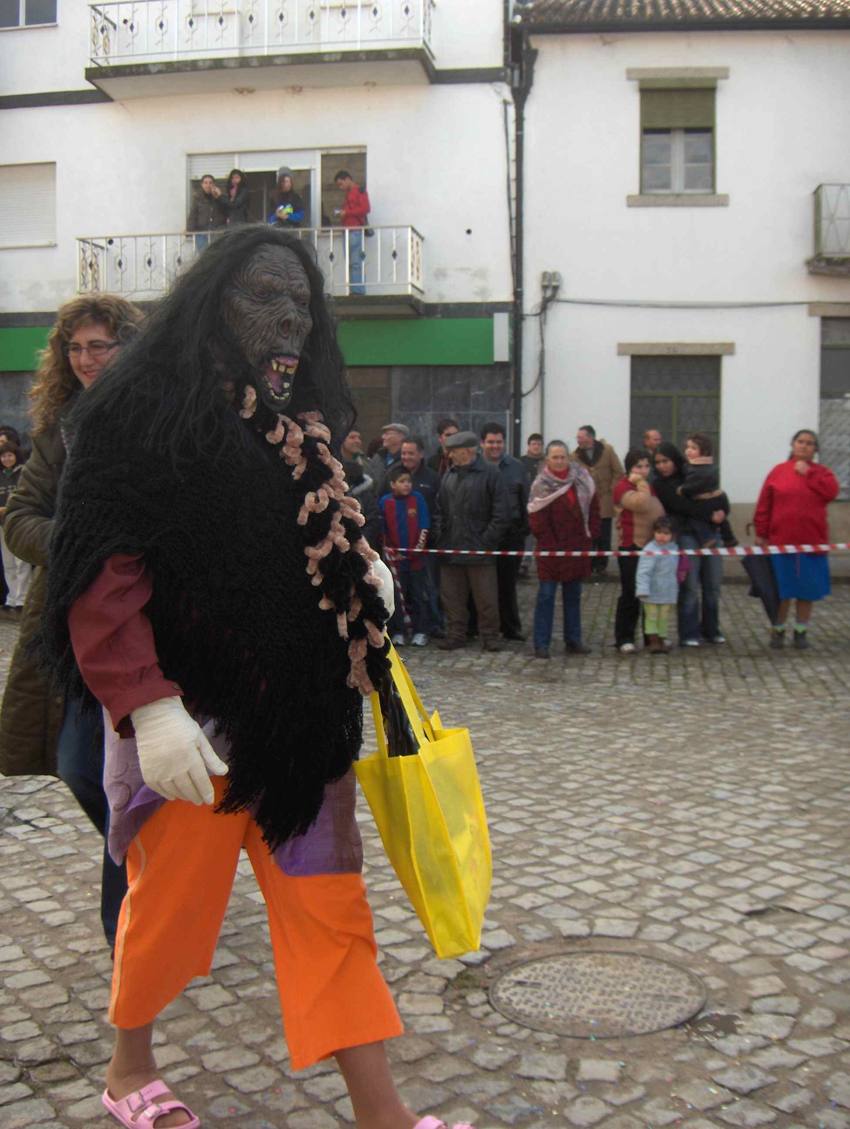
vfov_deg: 47.8
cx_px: 425
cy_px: 564
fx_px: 1274
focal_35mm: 39
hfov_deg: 36.9
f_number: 2.8
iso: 100
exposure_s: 1/311
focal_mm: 8
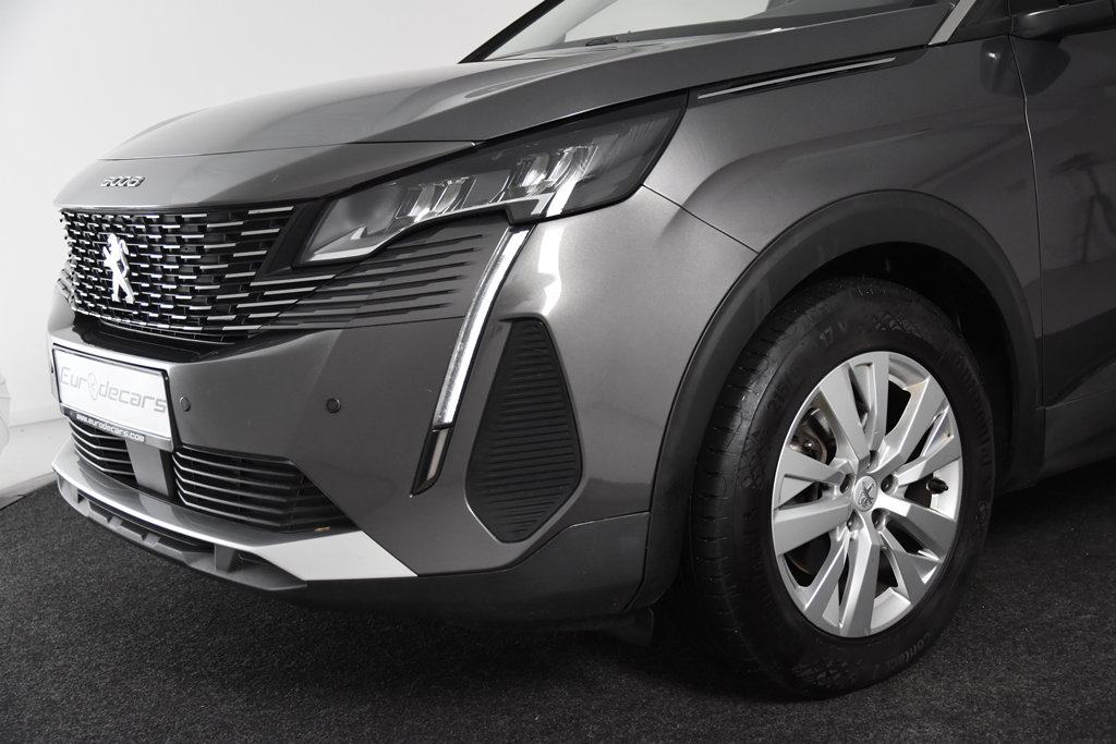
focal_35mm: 46
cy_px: 372
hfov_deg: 42.3
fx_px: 1442
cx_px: 558
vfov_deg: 29.0
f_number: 4
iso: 1600
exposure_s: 1/100
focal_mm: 31
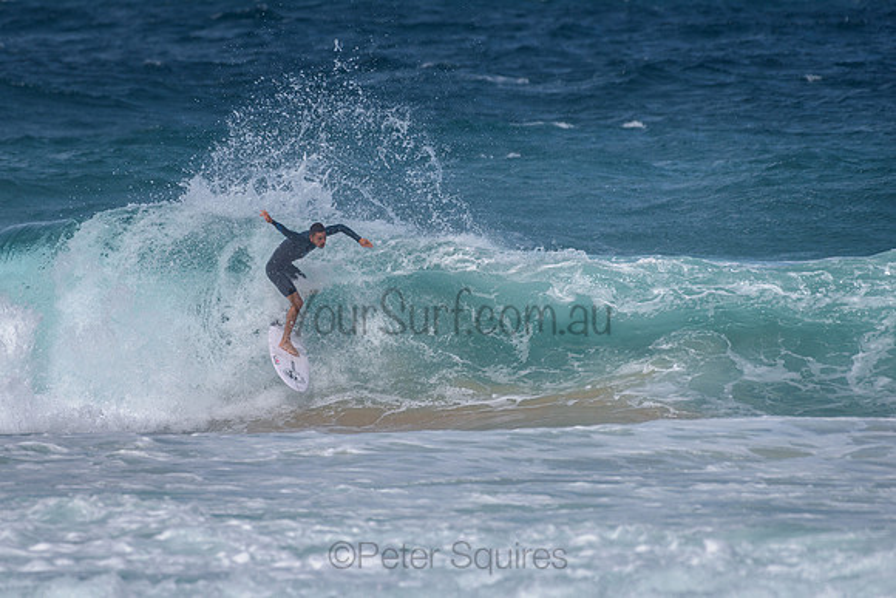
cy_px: 287
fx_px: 15268
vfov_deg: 2.2
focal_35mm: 613
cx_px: 346
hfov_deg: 3.4
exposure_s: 1/2000
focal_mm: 500
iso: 80
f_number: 5.6
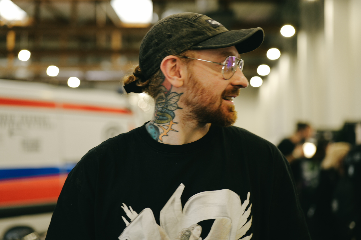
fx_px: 501
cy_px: 120
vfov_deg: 27.0
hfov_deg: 39.6
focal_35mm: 50
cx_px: 180
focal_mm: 50
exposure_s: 1/60
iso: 640
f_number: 2.2
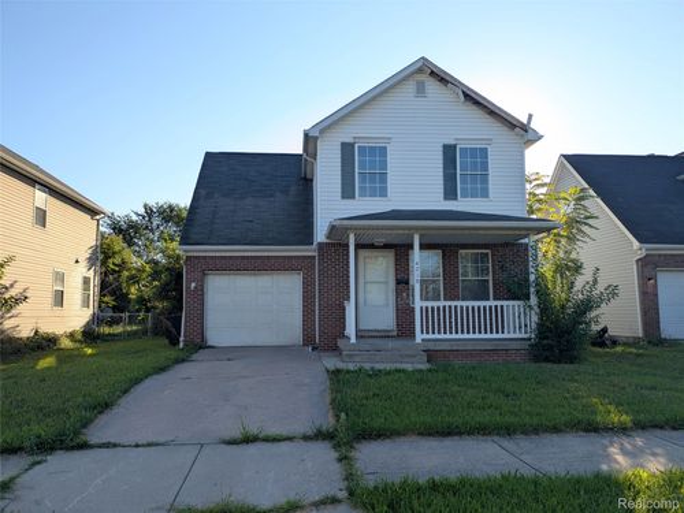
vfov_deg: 54.9
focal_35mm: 25
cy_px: 256
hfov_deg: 69.4
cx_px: 342
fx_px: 494
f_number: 1.89
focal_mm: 5.43
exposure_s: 1/899
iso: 36
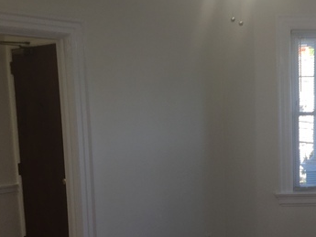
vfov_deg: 26.0
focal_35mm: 56
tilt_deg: -3.0
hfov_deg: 32.2
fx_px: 511
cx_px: 299
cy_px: 159
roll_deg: -0.1
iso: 32
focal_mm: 4.15
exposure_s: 1/60
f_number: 2.2
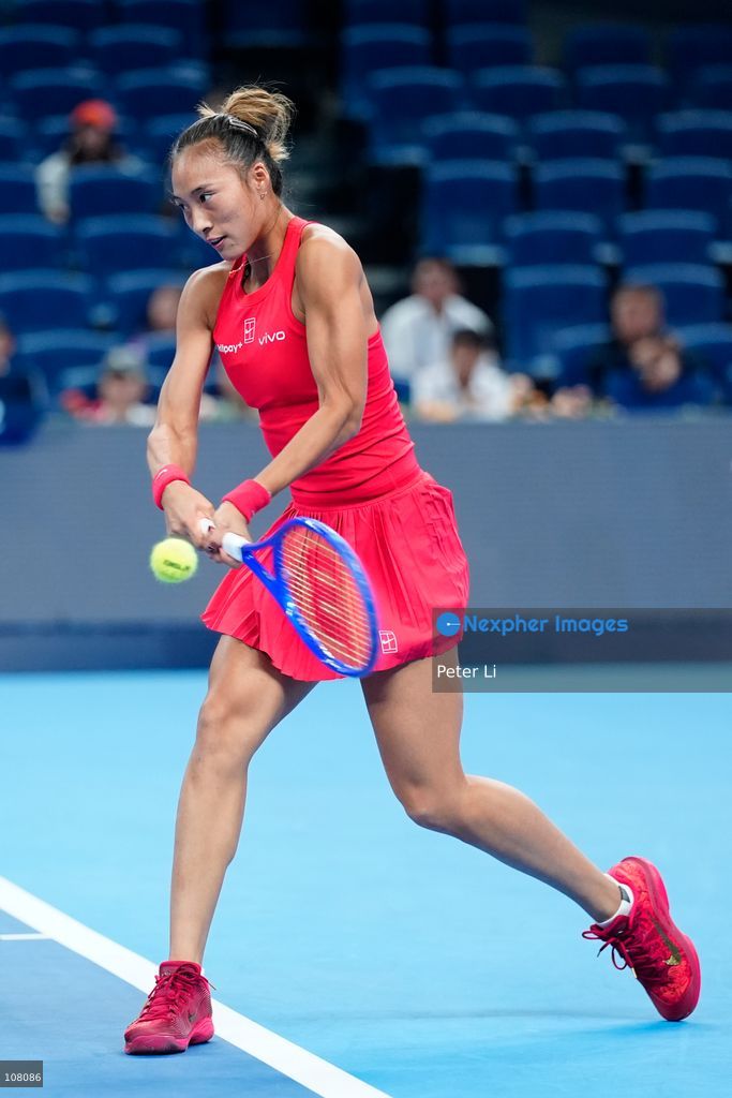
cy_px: 549
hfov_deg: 10.4
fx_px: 4024
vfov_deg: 15.5
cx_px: 366
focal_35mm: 132
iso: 2000
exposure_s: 1/2000
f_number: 2
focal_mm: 132
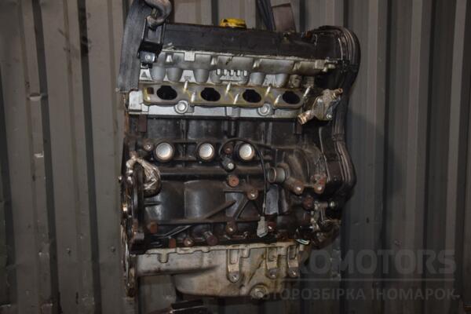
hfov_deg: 51.3
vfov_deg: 35.5
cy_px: 157
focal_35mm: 38
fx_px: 491
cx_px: 236
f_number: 5
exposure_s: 1/60
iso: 800
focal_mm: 25
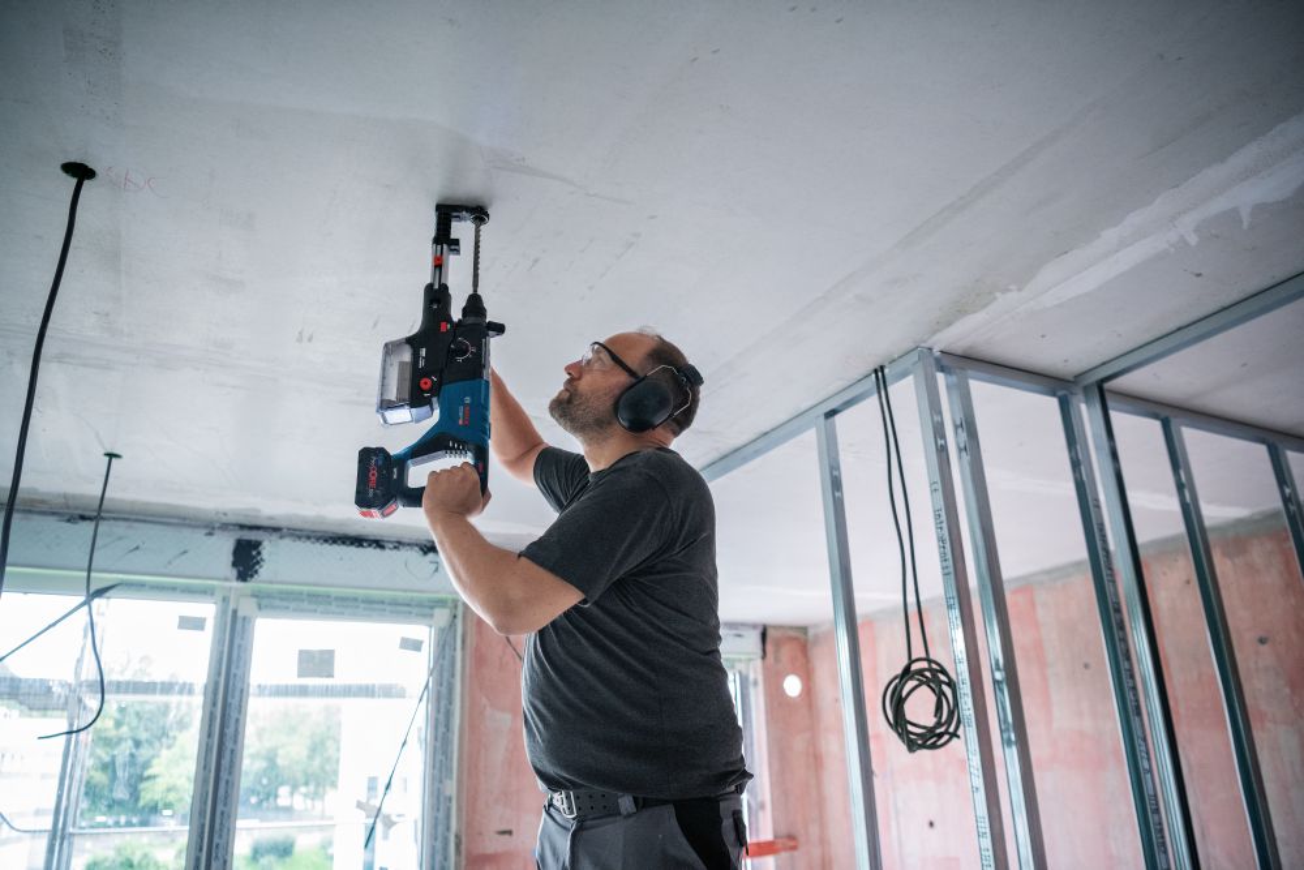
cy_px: 435
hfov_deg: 69.4
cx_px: 652
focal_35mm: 26
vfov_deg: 49.6
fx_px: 942
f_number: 2.8
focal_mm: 26
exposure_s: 1/200
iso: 2000
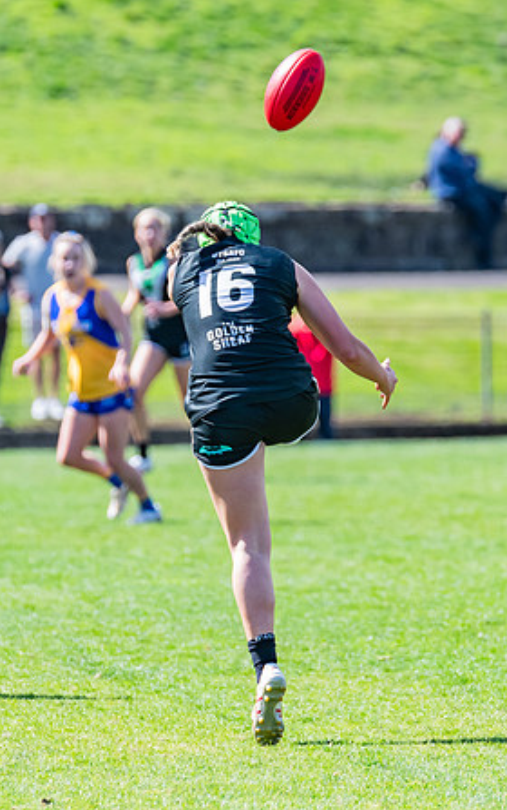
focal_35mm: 588
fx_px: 12979
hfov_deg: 2.2
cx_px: 259
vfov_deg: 3.6
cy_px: 354
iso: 800
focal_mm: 310
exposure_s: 1/1600
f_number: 6.3
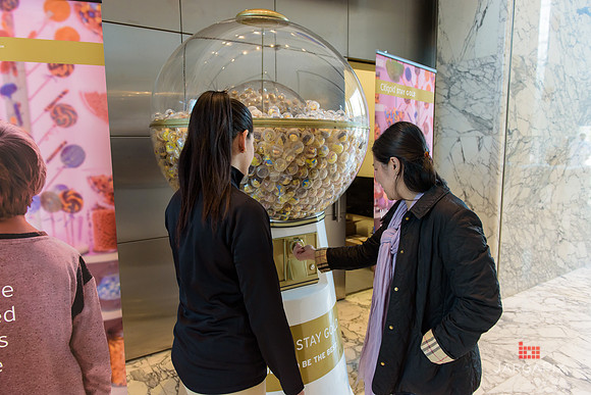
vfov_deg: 53.2
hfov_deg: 73.7
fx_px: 394
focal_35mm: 24
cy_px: 198
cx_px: 296
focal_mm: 24
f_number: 3.2
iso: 1250
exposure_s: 1/125
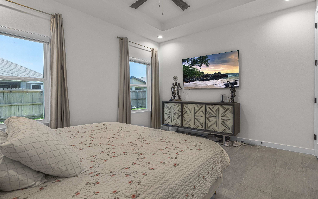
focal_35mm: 17
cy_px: 91
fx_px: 147
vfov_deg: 67.9
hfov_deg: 94.3
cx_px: 163
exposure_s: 1/2.5
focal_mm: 16
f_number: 9
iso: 200
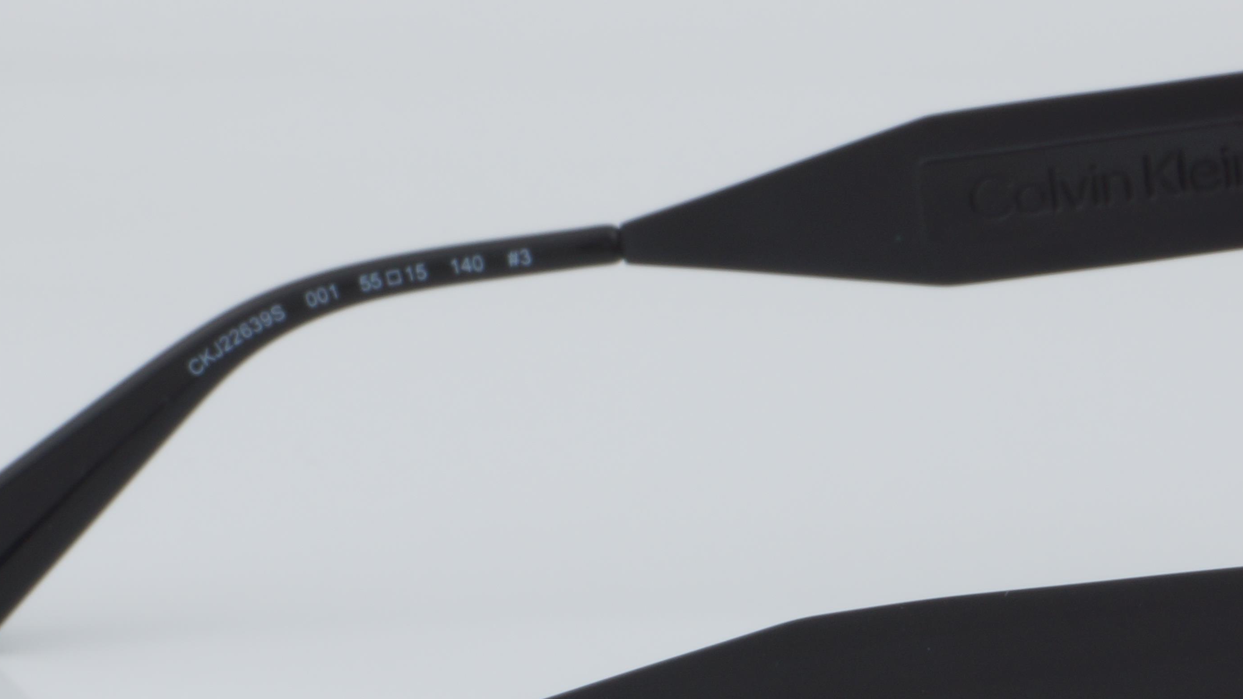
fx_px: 5603
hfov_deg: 12.7
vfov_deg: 7.1
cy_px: 656
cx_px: 701
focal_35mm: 170
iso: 100
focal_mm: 50
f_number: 32
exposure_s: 1/4
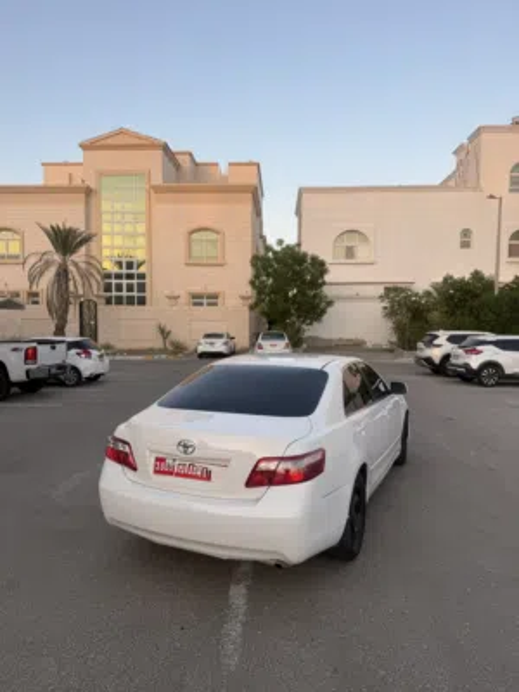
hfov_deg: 56.8
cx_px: 260
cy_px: 346
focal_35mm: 24
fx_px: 480
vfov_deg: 71.6
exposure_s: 1/567
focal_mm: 6.76
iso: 80
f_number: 1.78
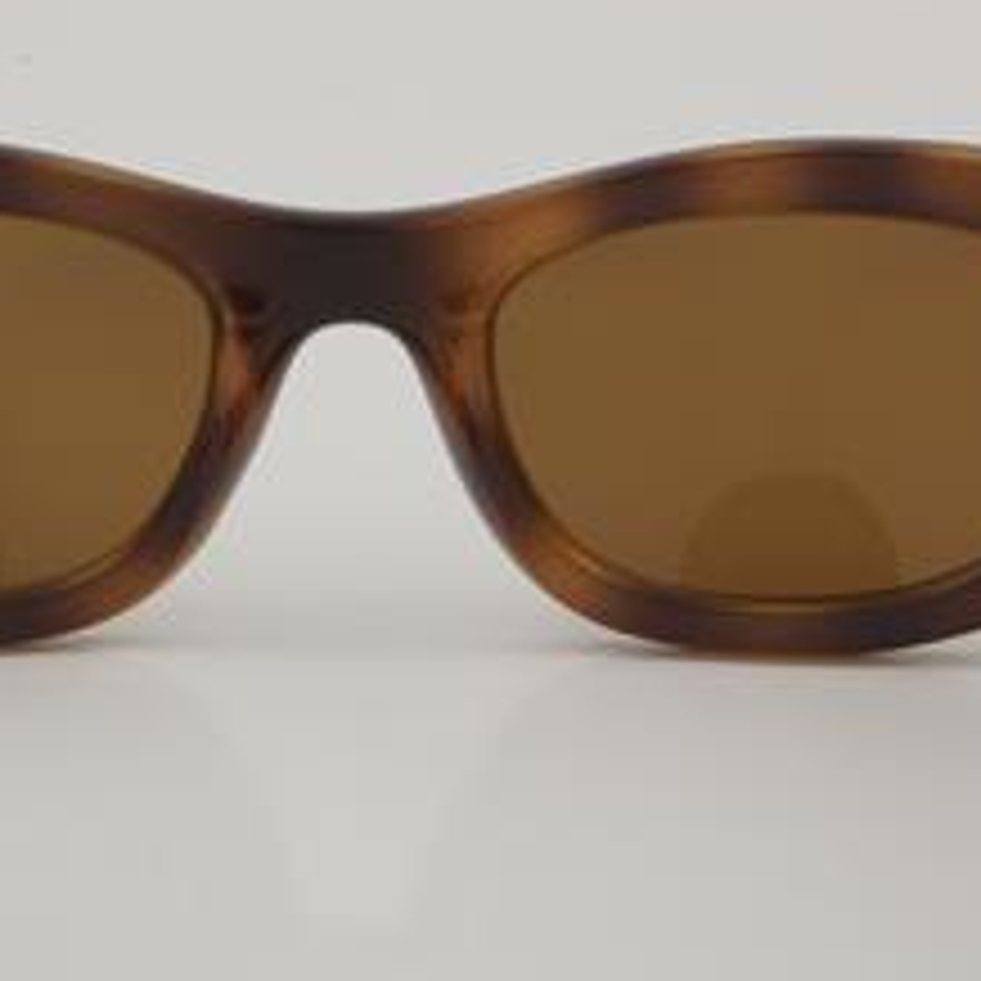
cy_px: 396
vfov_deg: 13.5
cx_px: 356
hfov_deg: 13.5
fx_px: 4129
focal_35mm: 129
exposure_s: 1/3
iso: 100
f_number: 32
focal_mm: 55
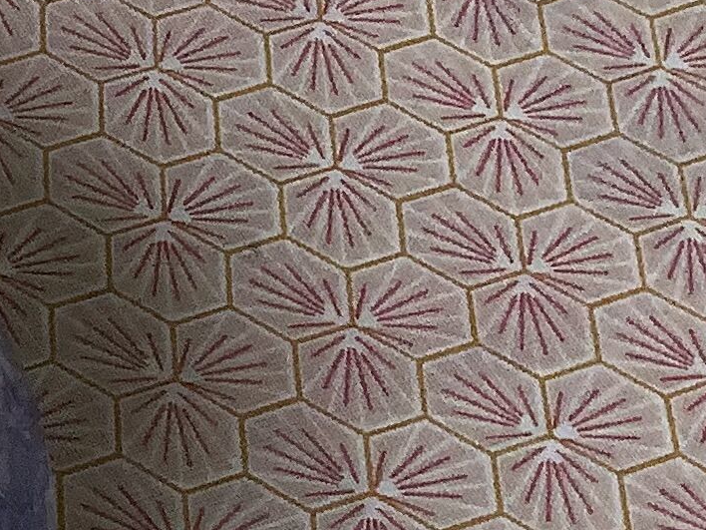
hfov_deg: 11.7
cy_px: 507
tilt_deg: -55.3
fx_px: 2917
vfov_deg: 10.3
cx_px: -913
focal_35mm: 143
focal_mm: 3.3
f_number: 2.4
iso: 64
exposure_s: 1/120
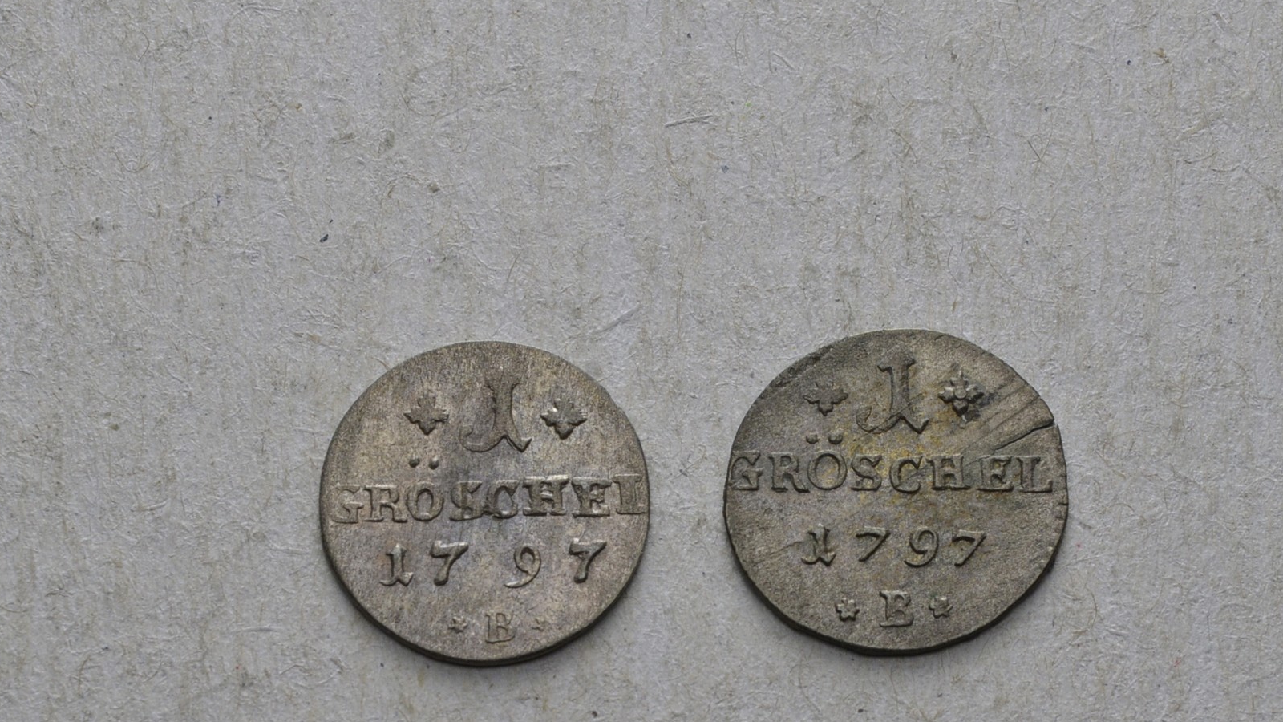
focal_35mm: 133
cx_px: 706
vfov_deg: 9.1
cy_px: 571
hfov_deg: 16.2
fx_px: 4518
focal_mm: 55
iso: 400
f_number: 14
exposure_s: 1/250
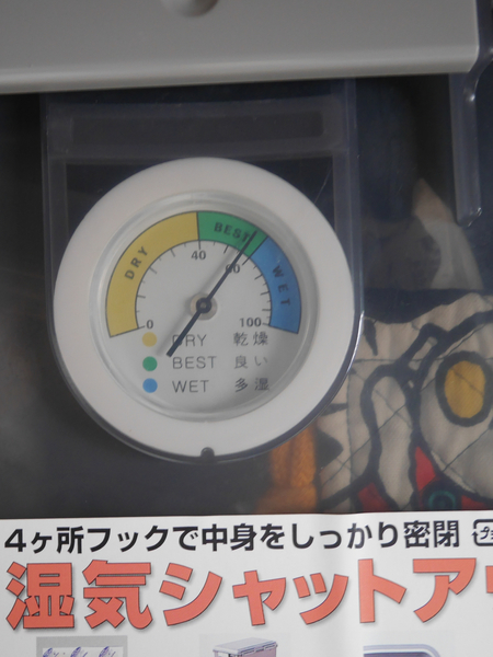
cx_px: 246
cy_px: 328
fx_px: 570
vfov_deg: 60.0
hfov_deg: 46.8
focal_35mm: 30
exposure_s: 1/8
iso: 800
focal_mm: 15
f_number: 3.7
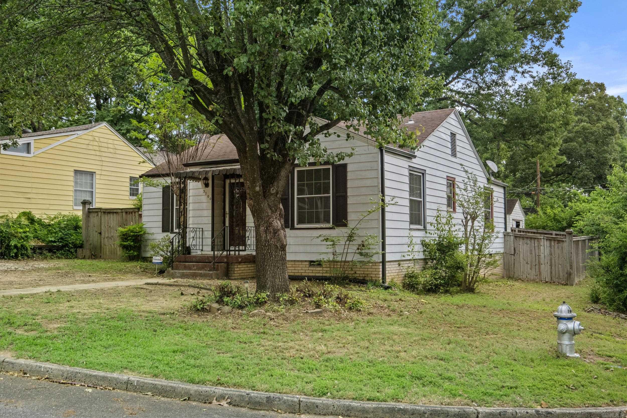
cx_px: 314
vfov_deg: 36.9
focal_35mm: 36
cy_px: 209
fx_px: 627
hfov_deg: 53.1
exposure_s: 1/80
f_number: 8
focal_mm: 24
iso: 400
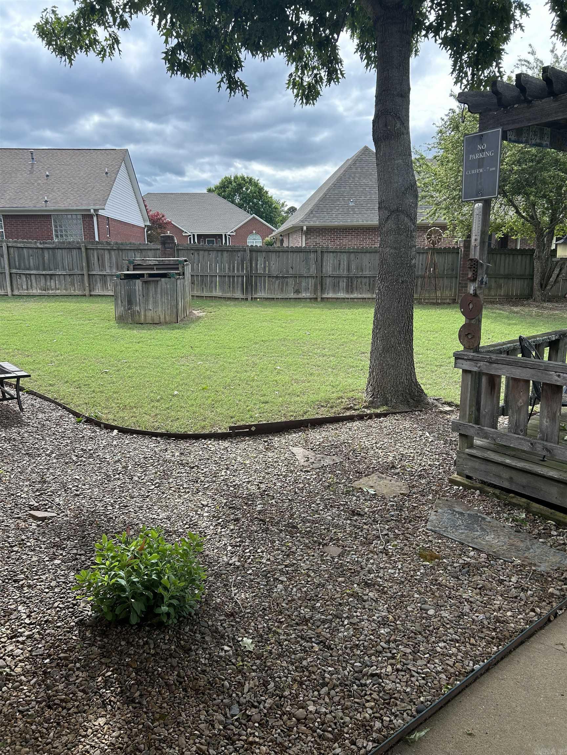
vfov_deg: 67.3
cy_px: 378
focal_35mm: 26
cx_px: 284
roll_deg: +1.5
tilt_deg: -11.6
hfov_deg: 53.1
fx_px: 568
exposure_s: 1/1079
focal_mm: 5.7
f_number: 1.5
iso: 50
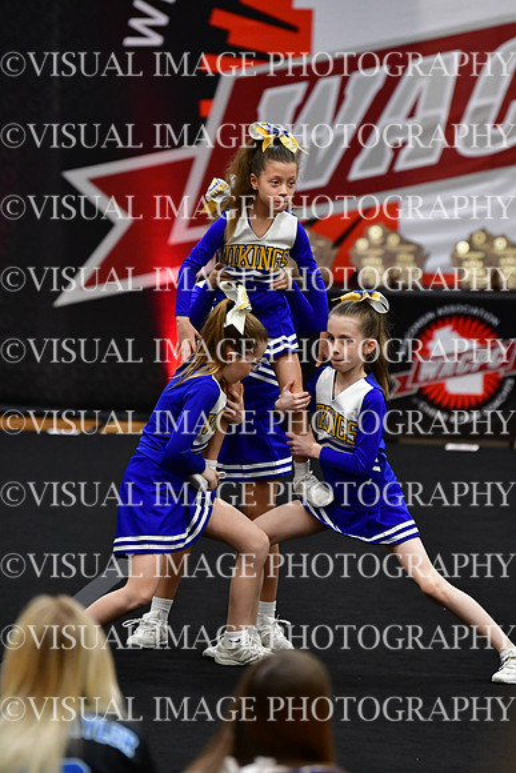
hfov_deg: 5.6
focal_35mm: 247
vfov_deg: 8.3
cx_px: 258
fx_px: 5307
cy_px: 386
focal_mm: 165
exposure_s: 1/800
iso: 4000
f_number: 2.8
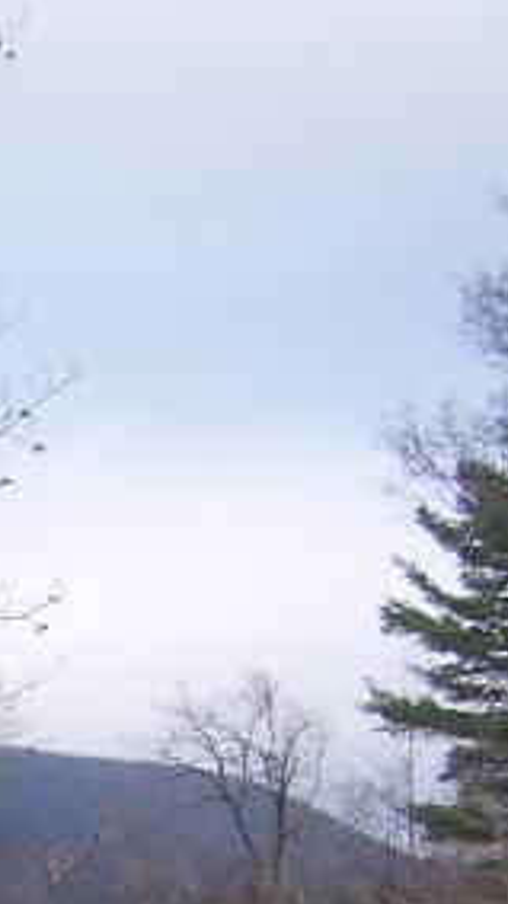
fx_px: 3595
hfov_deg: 7.4
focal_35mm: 150
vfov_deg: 14.0
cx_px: -872
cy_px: 1013
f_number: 2.8
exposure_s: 1/125
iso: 100
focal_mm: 6.3
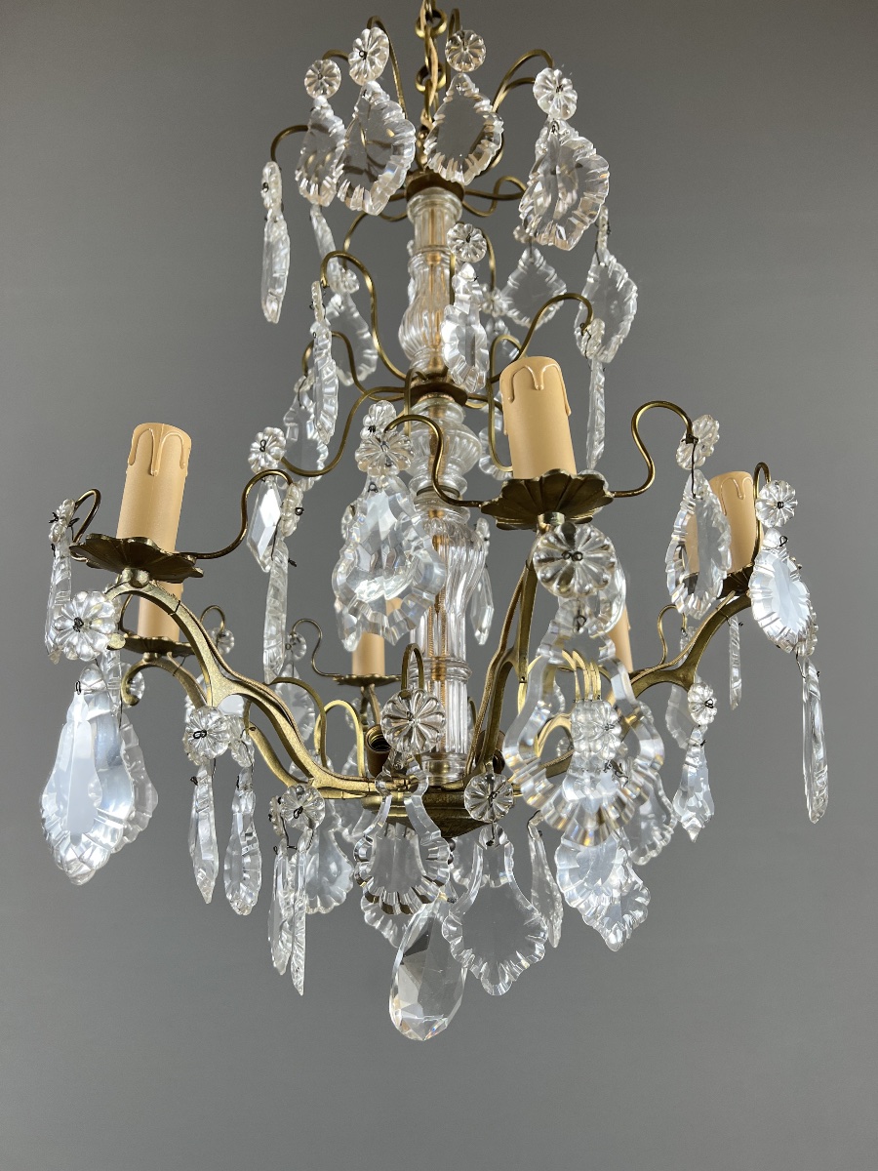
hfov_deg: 53.1
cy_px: 586
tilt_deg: +16.4
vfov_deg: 67.3
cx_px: 439
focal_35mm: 26
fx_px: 879
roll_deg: +0.9
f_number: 1.5
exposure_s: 1/100
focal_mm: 5.7
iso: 80
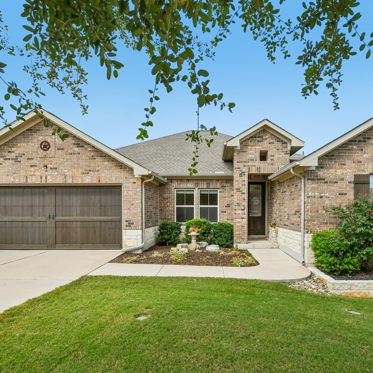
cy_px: 192
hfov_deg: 74.5
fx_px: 244
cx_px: 211
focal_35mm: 20
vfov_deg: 74.8
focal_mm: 10
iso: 400
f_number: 8
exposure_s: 1/1000
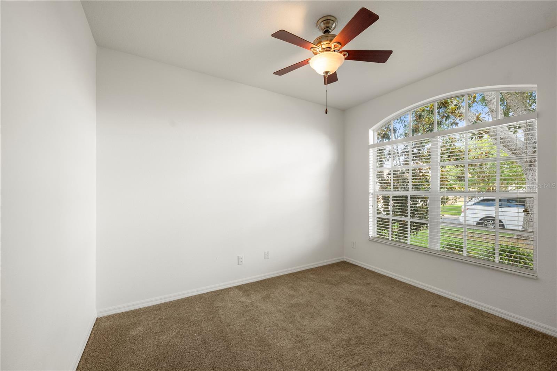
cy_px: 186
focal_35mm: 14
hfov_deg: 104.3
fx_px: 217
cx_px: 278
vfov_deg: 81.2
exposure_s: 1/30
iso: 250
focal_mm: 14
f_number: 7.1
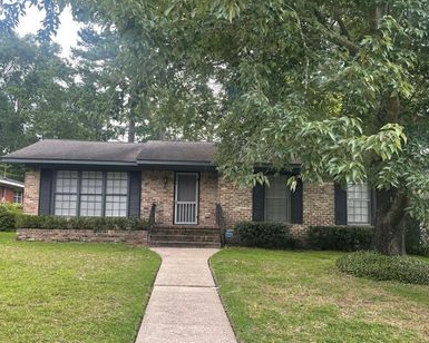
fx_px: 419
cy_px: 184
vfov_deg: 44.5
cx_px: 197
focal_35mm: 33
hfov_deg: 54.2
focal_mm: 5.1
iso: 32
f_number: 1.6
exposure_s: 1/135
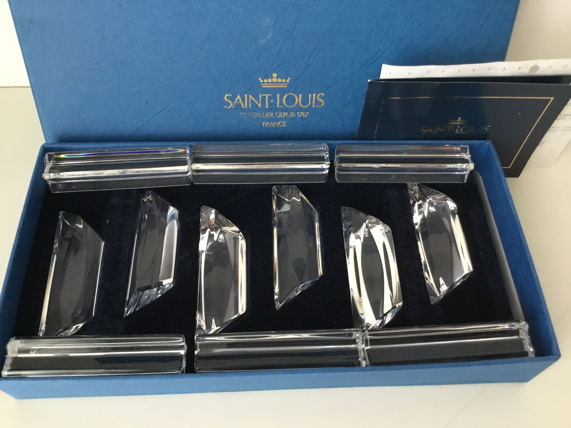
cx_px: 286
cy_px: 214
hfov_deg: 58.4
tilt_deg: -55.9
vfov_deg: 45.4
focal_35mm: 31
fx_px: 511
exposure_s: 1/33
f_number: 2.4
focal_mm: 3.3
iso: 160
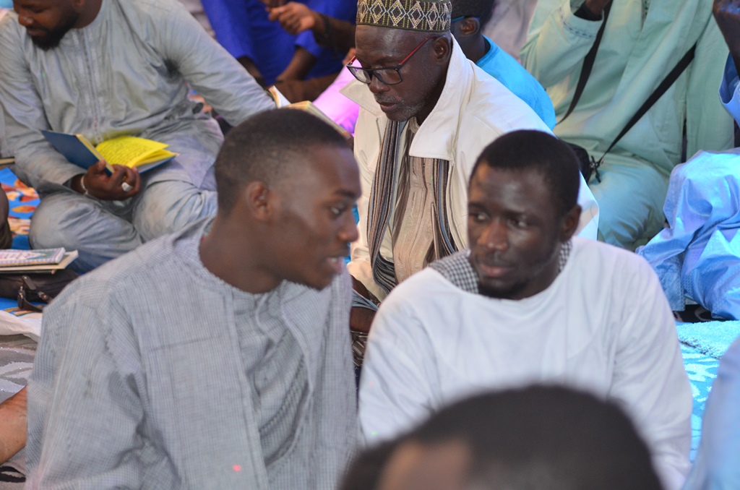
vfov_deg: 9.1
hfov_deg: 13.7
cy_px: 245
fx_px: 3077
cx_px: 370
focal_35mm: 150
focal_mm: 100
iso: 800
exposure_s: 1/60
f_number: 4
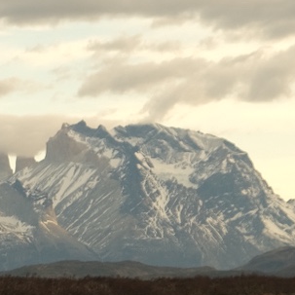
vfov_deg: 8.3
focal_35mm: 211
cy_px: 290
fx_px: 2034
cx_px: -117
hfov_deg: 8.2
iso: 160
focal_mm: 31.5
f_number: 5.6
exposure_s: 1/170
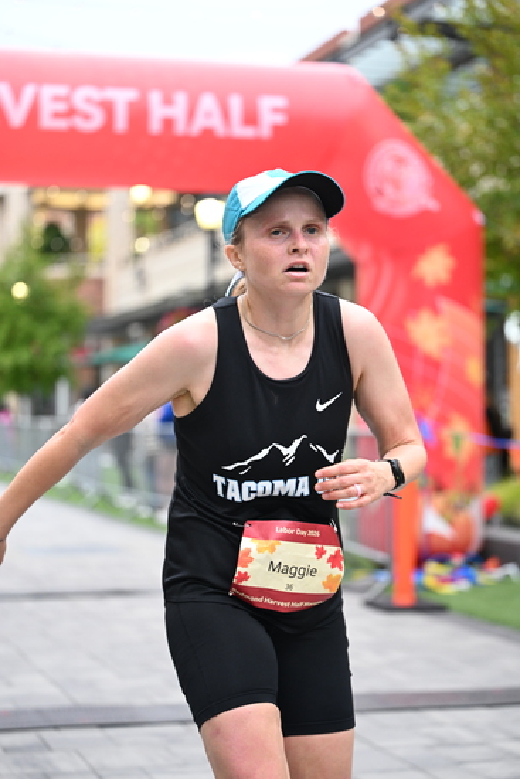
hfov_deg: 19.5
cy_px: 390
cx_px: 260
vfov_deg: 28.8
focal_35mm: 70
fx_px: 1516
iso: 1600
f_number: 2.8
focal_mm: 70
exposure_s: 1/800
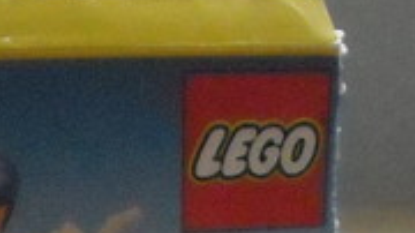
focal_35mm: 191
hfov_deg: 11.3
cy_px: 638
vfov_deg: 6.0
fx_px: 2101
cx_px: 235
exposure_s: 1/74
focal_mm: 5.7
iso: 800
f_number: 2.8
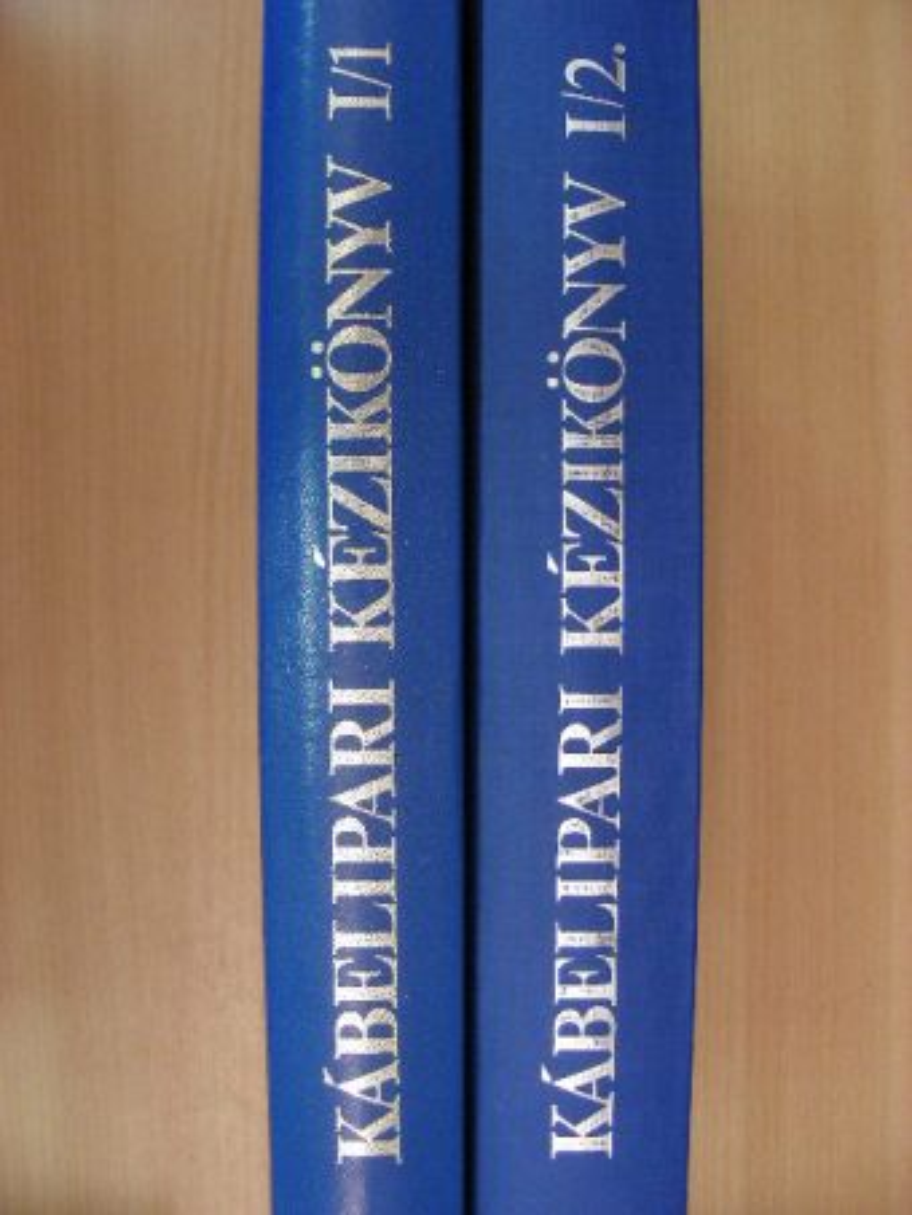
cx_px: 456
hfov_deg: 37.7
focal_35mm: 38
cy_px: 608
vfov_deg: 49.0
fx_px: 1334
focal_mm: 6.3
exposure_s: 1/14
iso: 200
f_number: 3.5
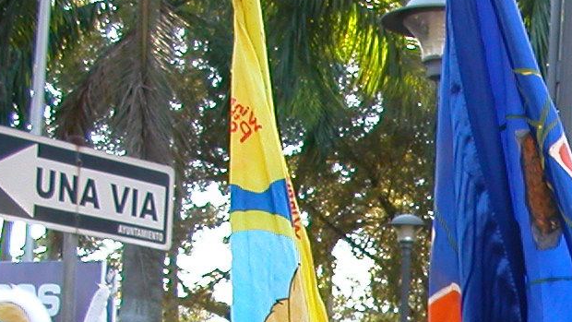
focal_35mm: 104
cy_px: 539
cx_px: 727
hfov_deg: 19.1
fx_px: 1578
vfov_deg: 11.0
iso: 100
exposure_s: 1/198
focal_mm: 5.6
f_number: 2.7
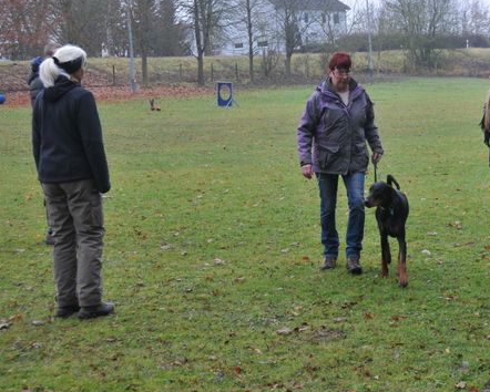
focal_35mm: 79
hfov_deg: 23.7
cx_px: 409
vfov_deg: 19.4
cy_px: 147
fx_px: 1144
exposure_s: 1/200
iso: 400
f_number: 5.6
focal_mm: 31
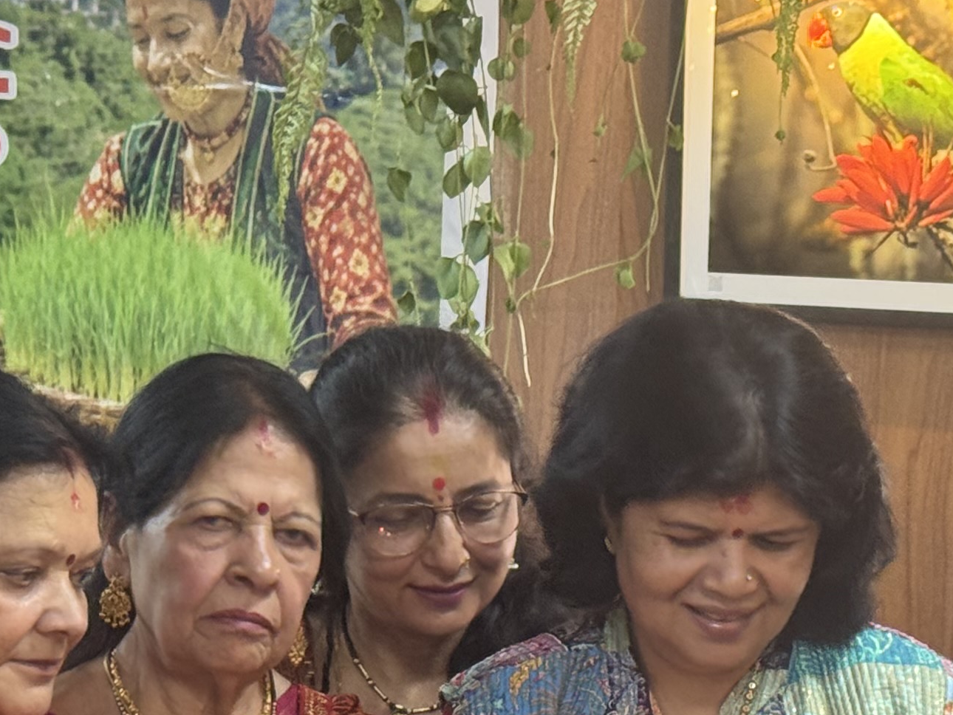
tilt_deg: -8.6
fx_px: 4130
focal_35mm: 150
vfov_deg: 9.8
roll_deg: -2.1
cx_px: 707
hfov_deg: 13.1
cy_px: 733
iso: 200
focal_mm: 6.76
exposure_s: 1/50
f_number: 1.78
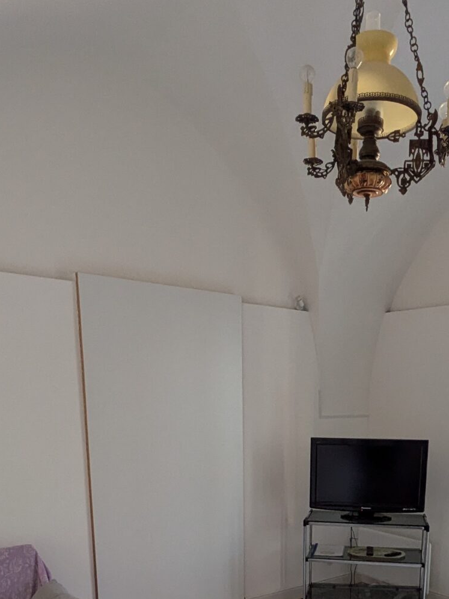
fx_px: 623
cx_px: 296
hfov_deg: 39.2
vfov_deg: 46.5
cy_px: 536
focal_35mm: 36
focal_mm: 1.83
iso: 60
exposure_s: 1/130
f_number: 2.2
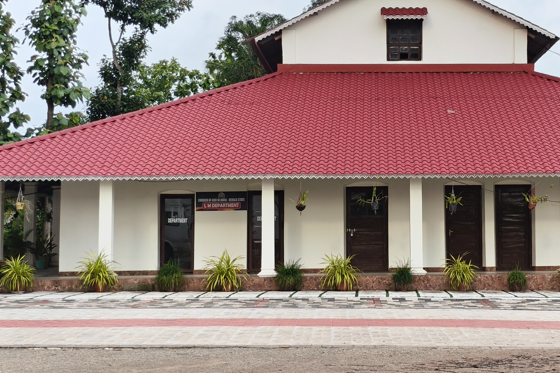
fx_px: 1291
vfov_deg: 16.4
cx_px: 404
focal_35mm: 83
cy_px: 110
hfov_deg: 24.3
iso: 100
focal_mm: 7.1
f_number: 1.85
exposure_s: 1/597
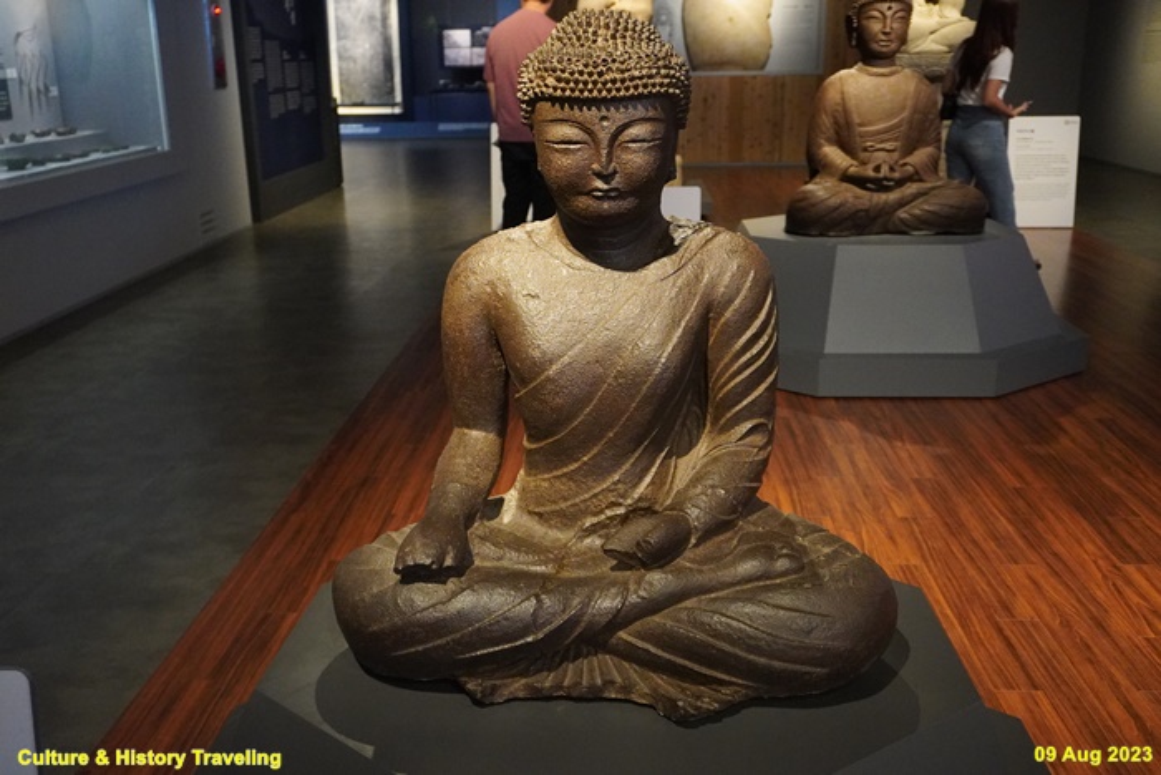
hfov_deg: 55.1
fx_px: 1113
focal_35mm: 34
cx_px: 580
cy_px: 388
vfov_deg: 38.4
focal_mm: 23
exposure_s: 1/60
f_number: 4
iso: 6400
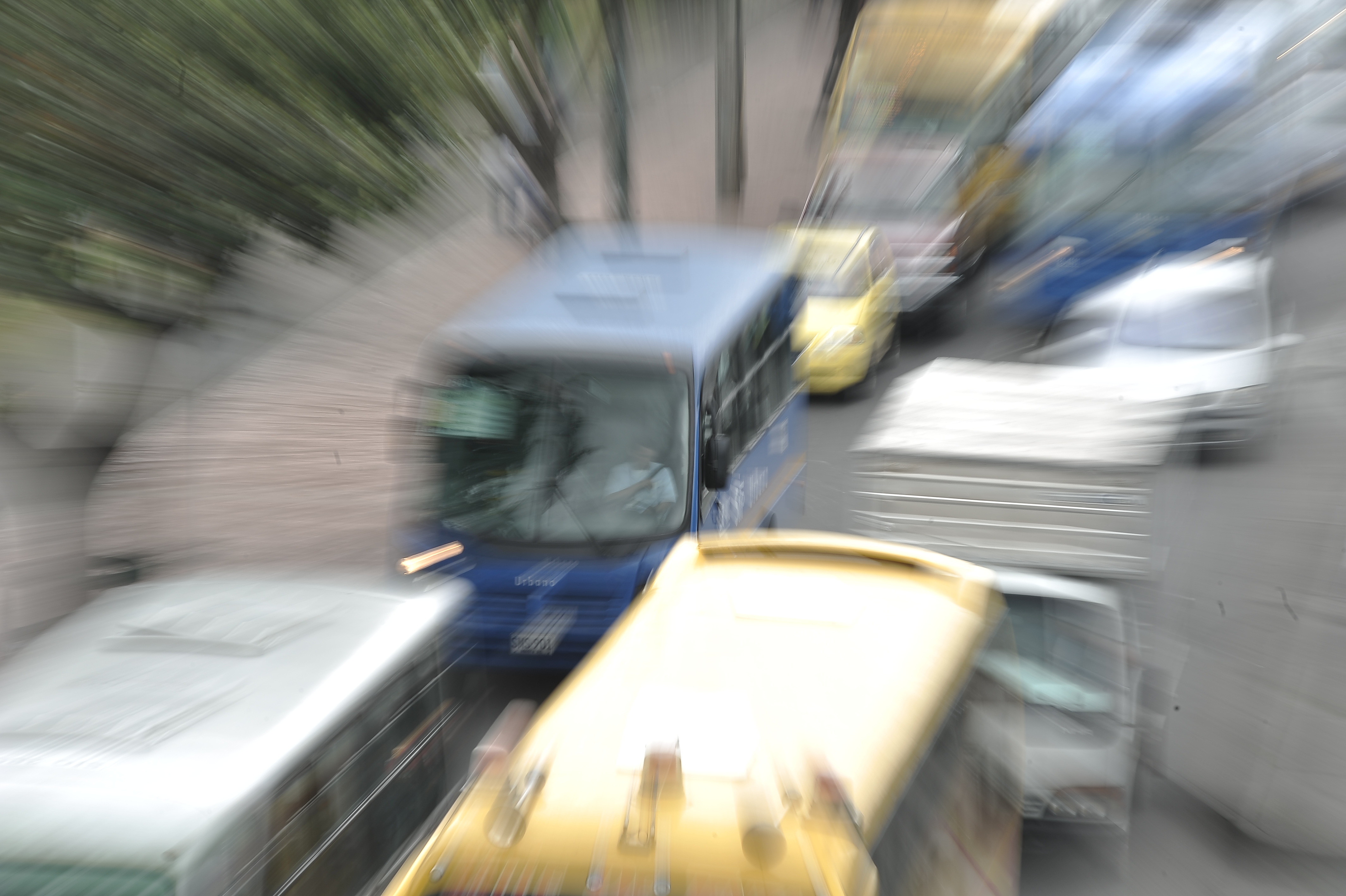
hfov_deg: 10.3
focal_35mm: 200
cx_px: 673
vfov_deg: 6.9
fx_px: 7473
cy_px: 448
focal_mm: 200
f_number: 16
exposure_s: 1/15
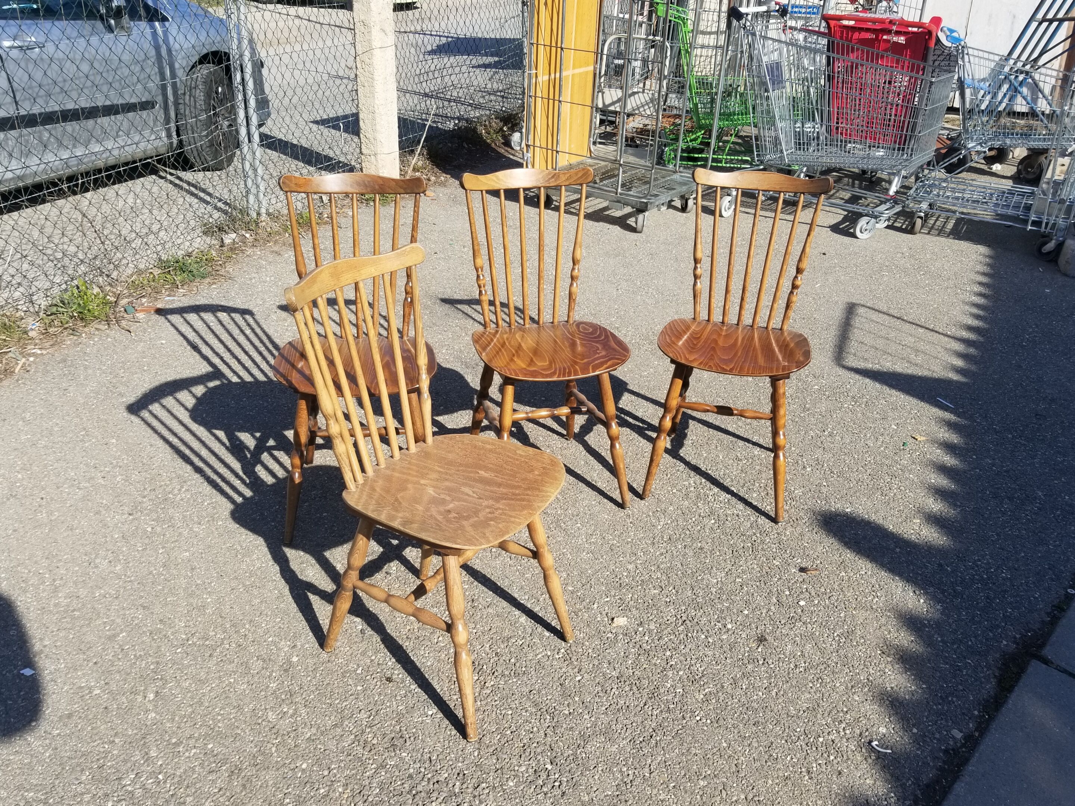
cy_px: 403
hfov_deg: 67.3
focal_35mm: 26
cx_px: 538
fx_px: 807
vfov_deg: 53.1
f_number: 1.7
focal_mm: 4.25
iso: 50
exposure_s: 1/1767
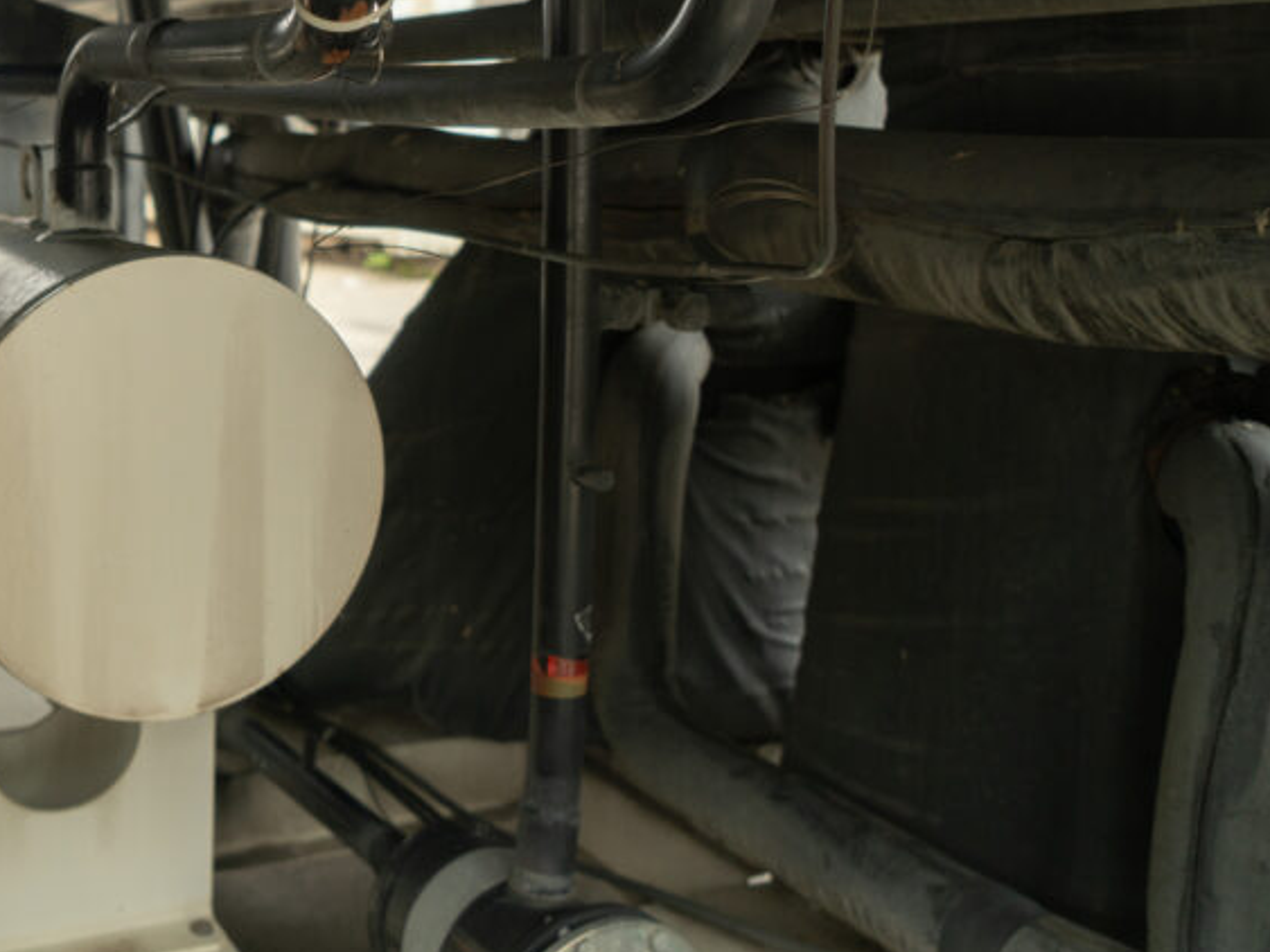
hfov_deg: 41.8
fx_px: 1541
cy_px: 346
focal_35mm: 42
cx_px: 169
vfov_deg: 34.1
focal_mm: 24
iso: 200
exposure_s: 1/80
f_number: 4
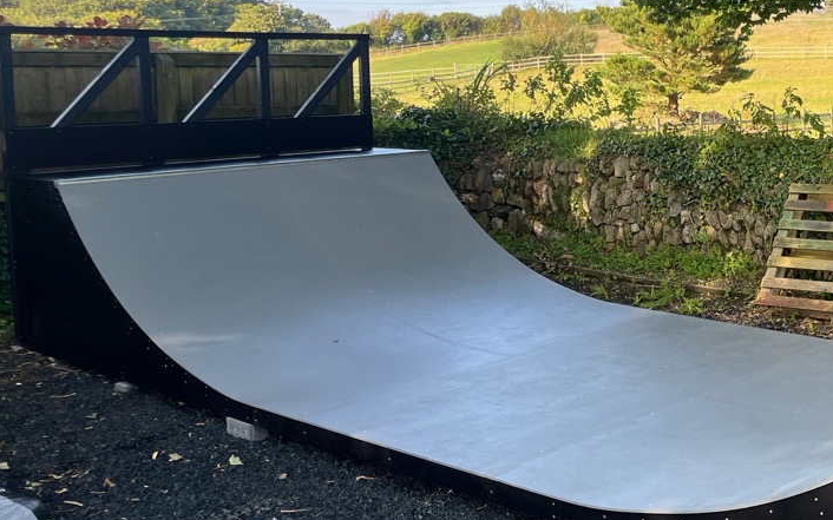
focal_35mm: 50
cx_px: 715
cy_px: 185
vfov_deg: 25.7
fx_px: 1135
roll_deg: +0.4
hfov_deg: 38.1
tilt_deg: -5.9
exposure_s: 1/440
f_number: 1.6
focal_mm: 5.1
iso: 50
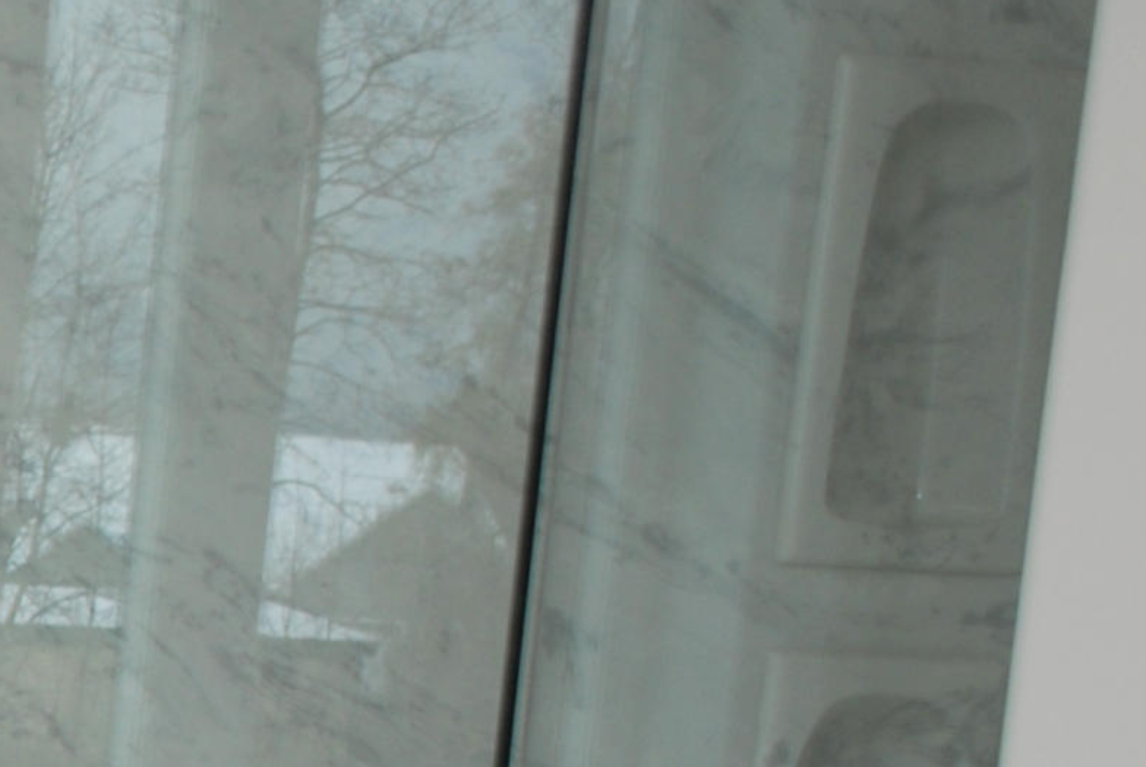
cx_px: -1032
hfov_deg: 13.1
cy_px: 799
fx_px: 4398
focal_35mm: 138
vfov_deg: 9.9
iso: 200
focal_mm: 24
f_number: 4
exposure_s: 1/60
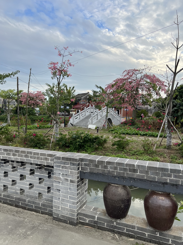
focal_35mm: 26
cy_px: 122
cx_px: 92
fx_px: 183
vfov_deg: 67.3
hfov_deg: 53.1
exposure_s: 1/1311
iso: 50
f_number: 1.5
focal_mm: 5.7
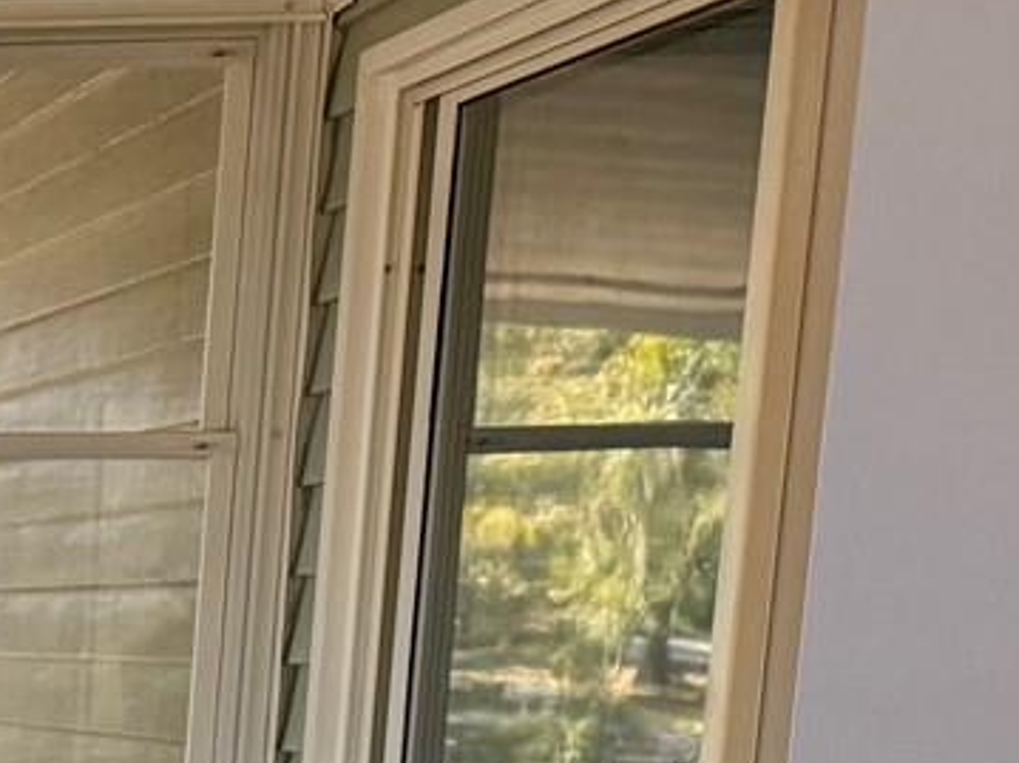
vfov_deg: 13.0
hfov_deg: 14.2
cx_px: -1218
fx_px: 3149
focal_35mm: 107
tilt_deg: -10.9
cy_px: 1169
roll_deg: -0.1
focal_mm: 6.76
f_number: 1.78
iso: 200
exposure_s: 1/121
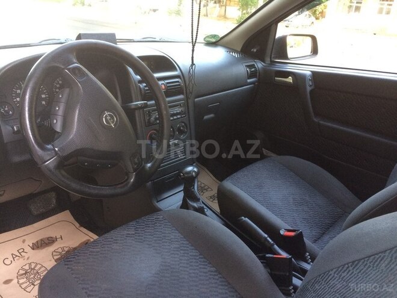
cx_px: 198
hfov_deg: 61.7
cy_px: 149
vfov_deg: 48.2
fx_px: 333
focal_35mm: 29
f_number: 2.2
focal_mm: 4.15
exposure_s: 1/33
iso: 80
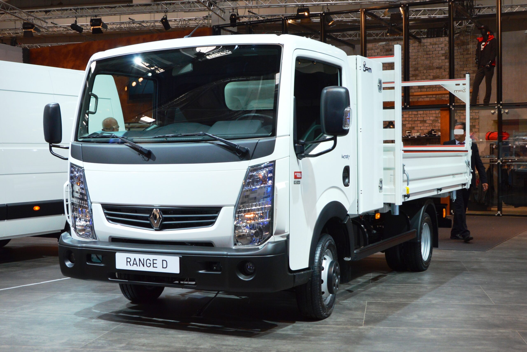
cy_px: 176
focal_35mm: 32
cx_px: 264
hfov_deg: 59.5
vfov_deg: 41.7
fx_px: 461
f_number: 5.6
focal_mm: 21
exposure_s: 1/125
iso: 400
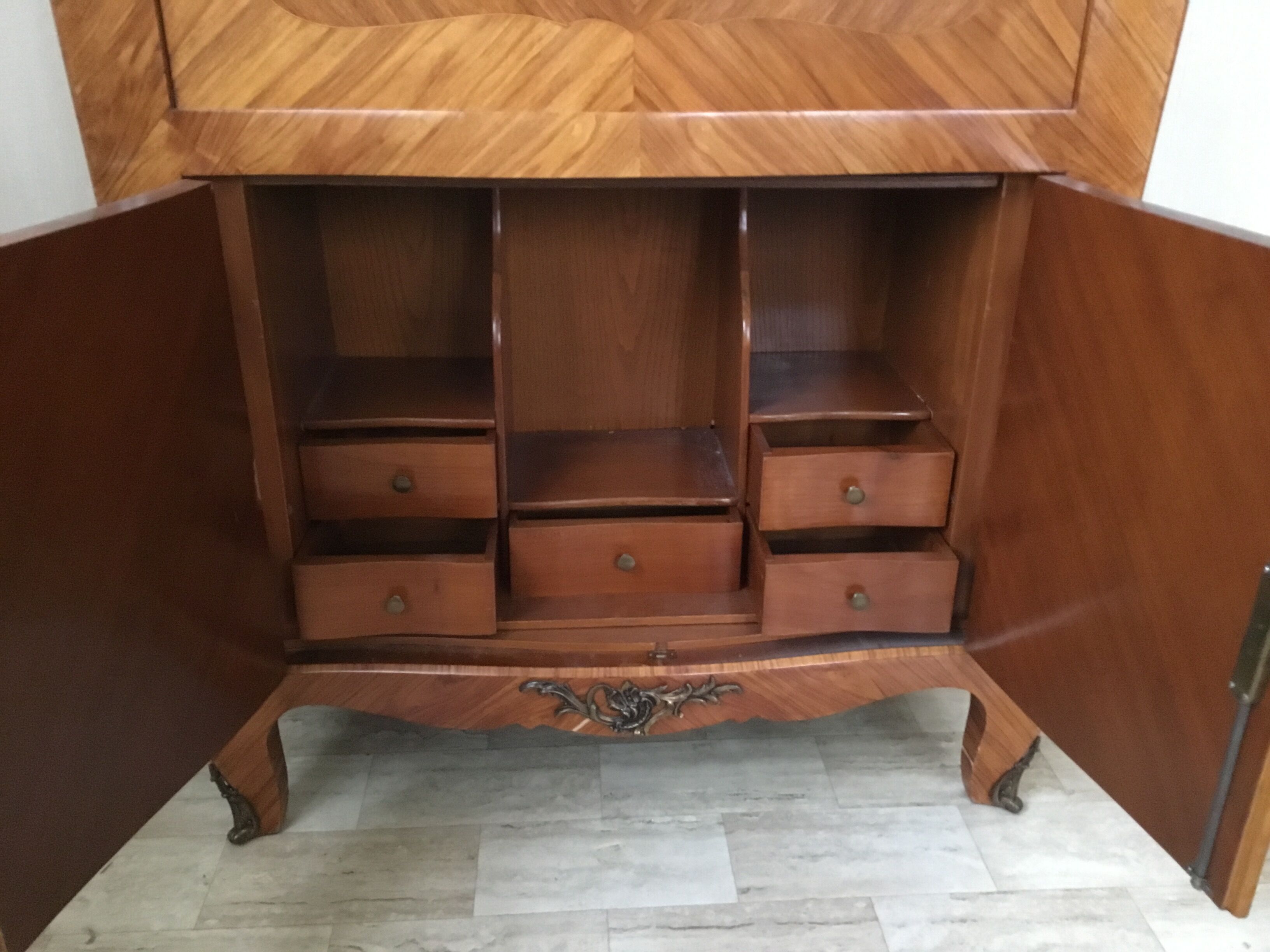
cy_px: 476
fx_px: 1137
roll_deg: -1.0
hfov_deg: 58.4
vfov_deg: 45.4
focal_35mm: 31
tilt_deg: -23.4
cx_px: 635
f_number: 2.4
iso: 640
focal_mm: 3.3
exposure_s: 1/17
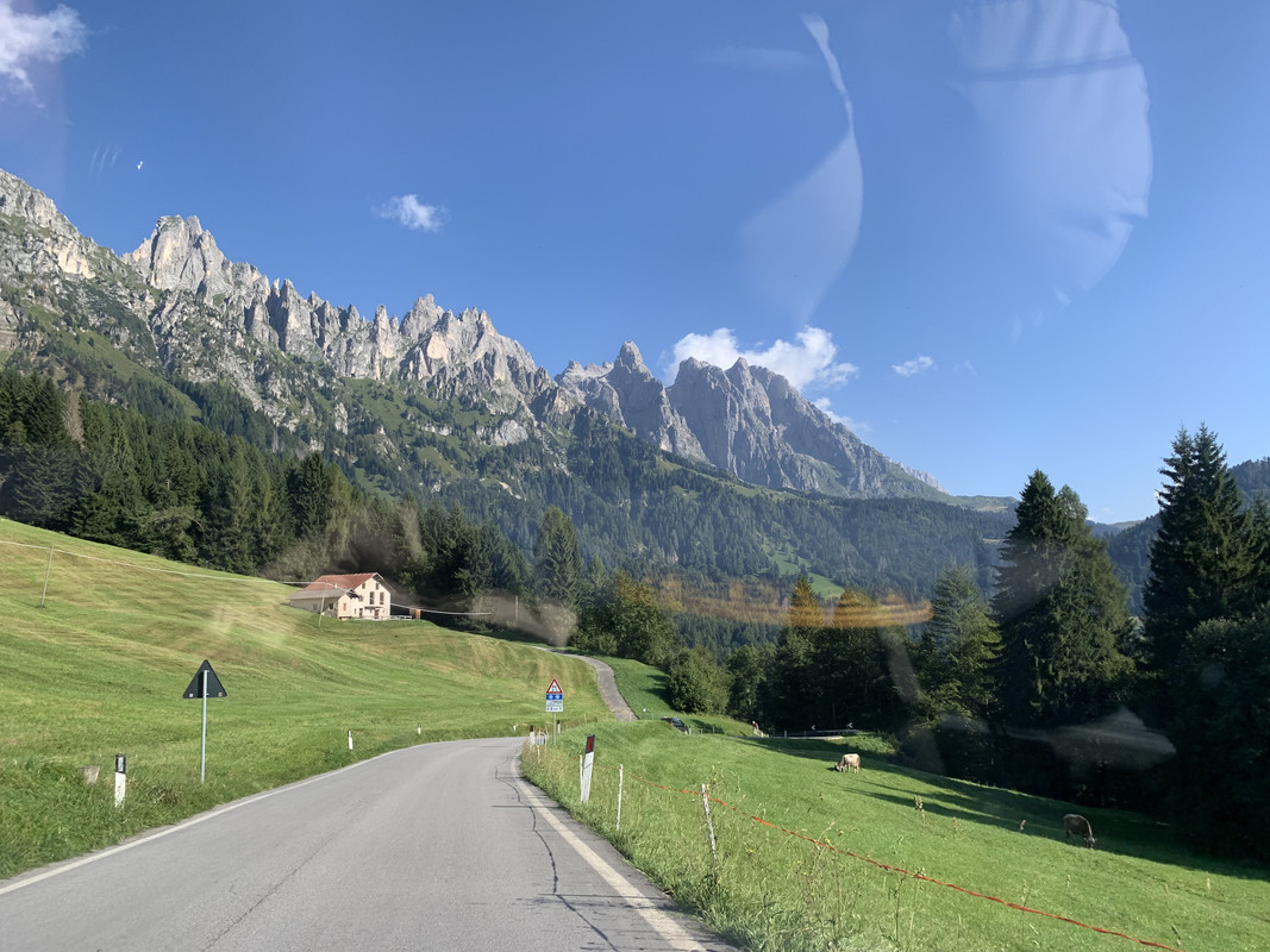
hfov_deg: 67.3
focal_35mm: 26
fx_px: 954
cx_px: 635
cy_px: 476
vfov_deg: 53.1
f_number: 1.8
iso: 25
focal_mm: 4.25
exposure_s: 1/1299
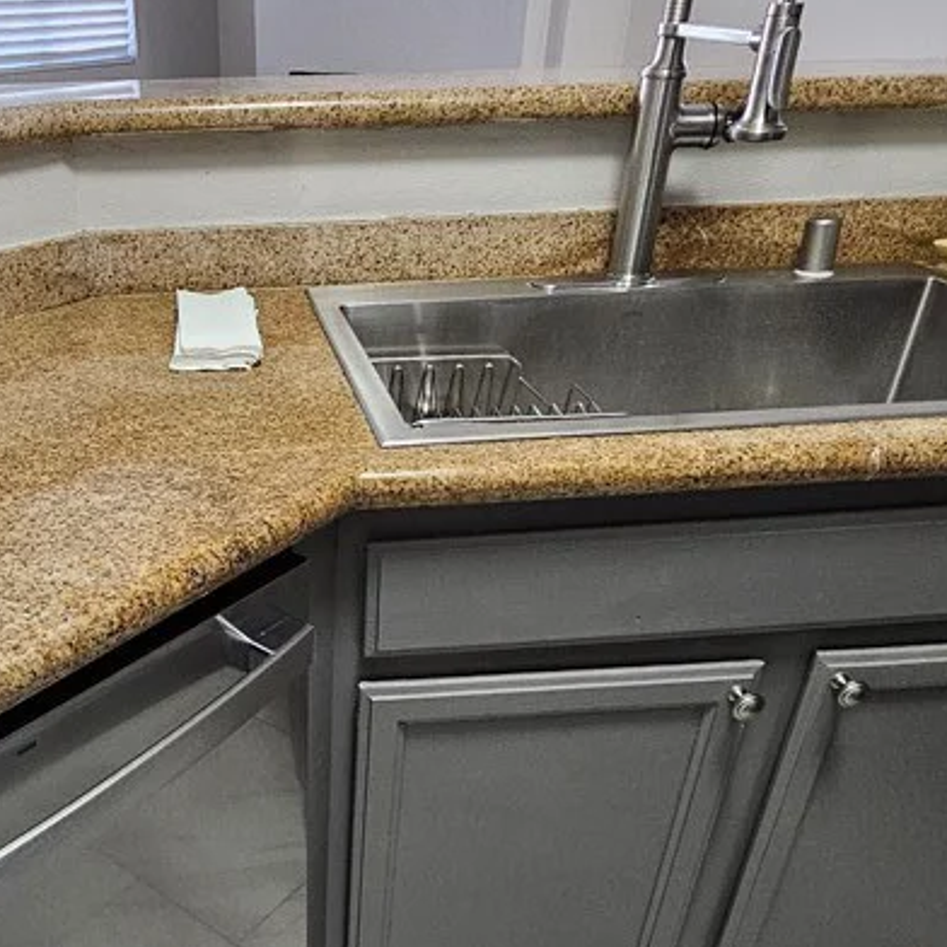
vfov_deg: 52.4
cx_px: 275
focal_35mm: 30
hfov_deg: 52.4
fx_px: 929
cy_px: 674
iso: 400
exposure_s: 1/77
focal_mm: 2.2
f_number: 2.2
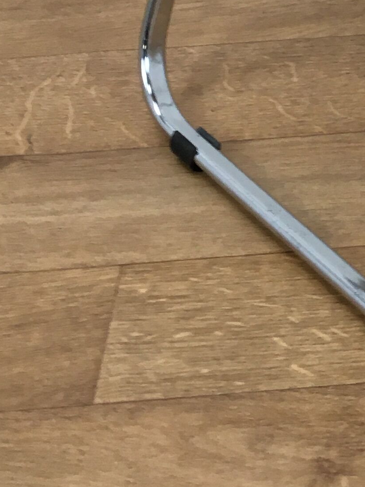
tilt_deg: -27.0
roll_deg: +1.1
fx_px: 1491
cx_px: 523
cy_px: -307
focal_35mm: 106
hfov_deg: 13.3
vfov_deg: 16.4
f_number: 2.2
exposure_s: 1/33
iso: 25
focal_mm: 4.15
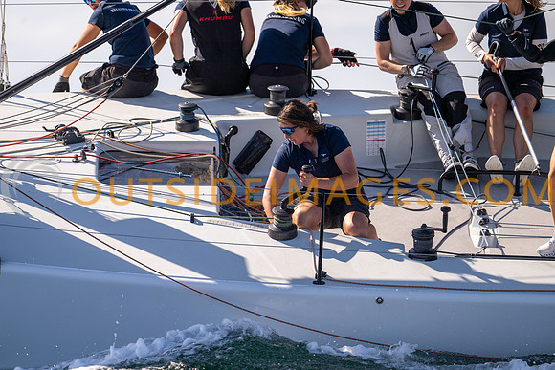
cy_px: 185
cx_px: 278
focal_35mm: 400
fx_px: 6168
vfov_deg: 3.4
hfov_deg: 5.2
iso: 200
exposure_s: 1/1600
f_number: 4.5
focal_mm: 400
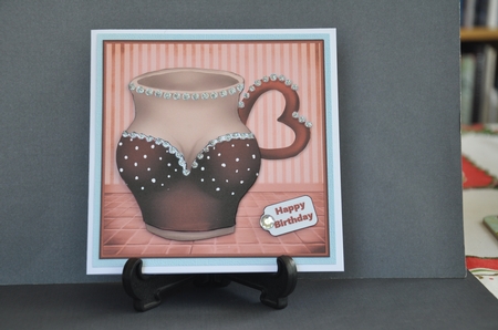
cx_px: 249
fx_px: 1077
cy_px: 165
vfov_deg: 17.4
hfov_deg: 26.0
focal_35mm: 78
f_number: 5
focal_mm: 52
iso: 400
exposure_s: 1/60
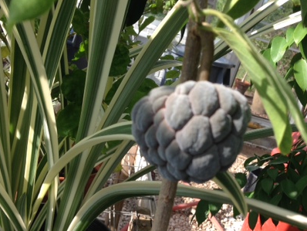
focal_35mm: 53
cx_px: 157
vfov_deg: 27.3
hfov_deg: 36.1
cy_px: 166
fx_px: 470
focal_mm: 4.12
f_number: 2.4
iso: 50
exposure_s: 1/441
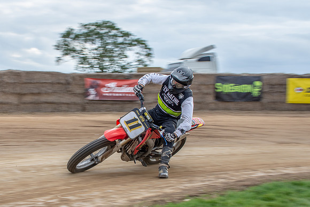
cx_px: 93
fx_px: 651
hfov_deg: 26.6
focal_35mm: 76
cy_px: 114
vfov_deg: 18.0
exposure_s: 1/125
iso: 320
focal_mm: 35
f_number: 8
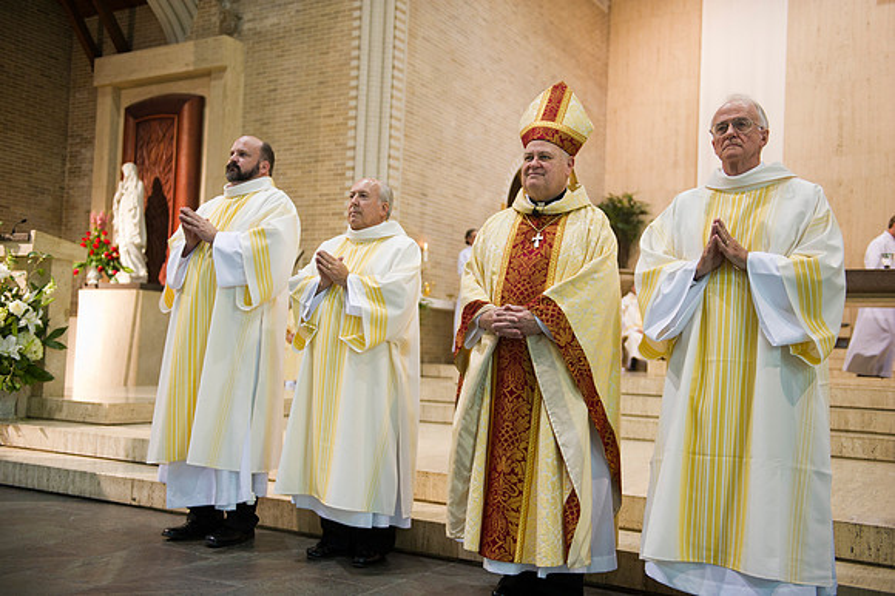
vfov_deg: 35.0
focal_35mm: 38
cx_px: 448
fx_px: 944
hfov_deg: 50.7
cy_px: 298
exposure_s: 1/100
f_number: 2.8
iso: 2000
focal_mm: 38
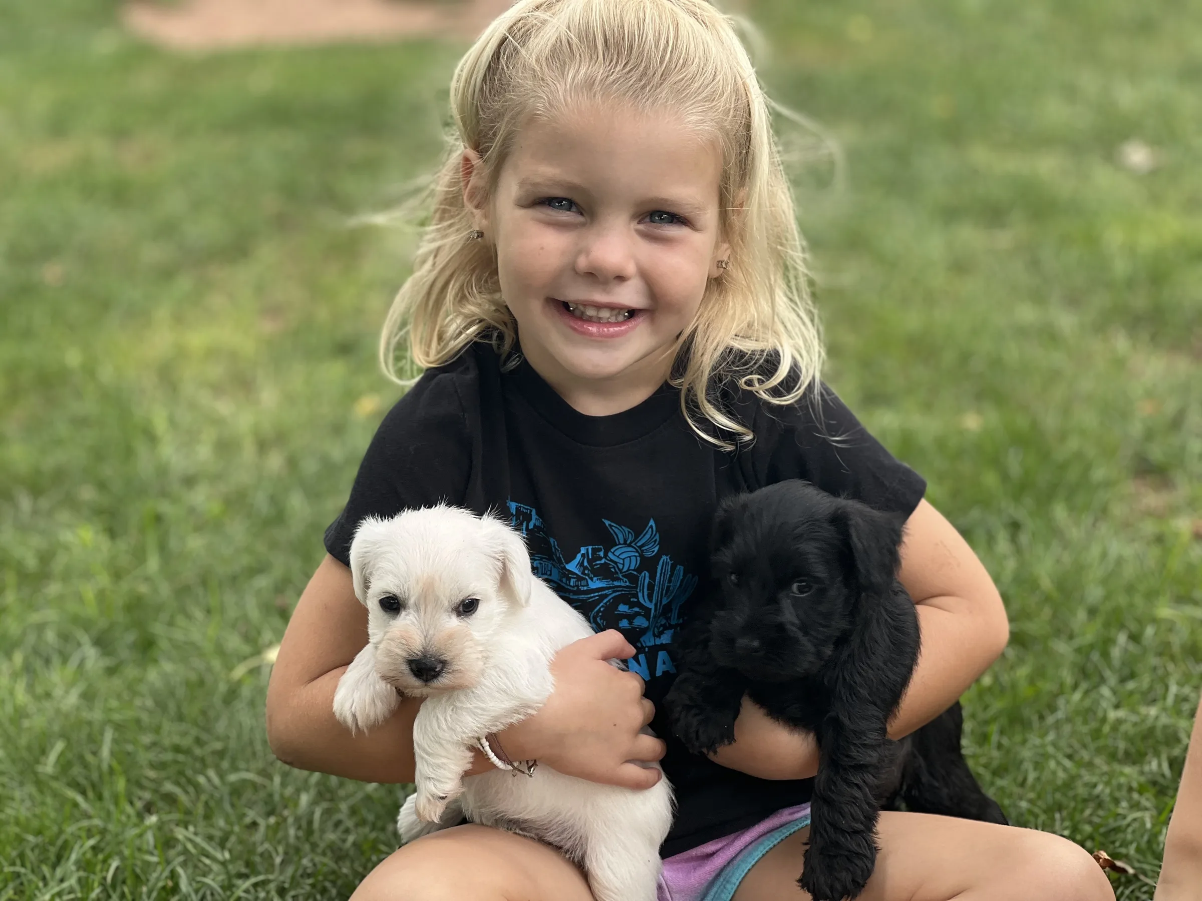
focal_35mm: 77
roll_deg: +4.2
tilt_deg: -15.4
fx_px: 2674
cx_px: 601
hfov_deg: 25.3
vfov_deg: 19.1
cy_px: 450
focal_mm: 9
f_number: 2.8
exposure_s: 1/121
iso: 40
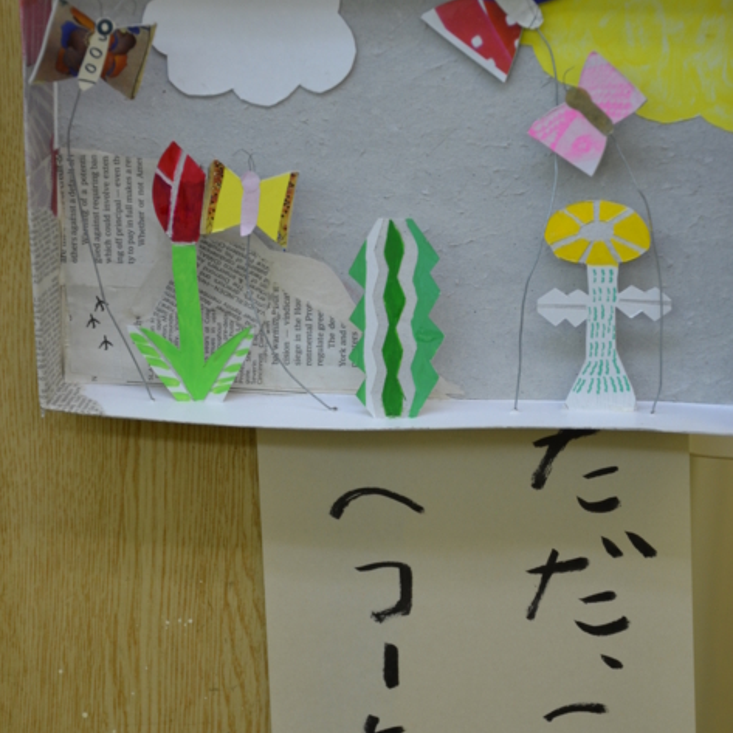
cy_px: 422
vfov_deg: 12.3
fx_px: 3402
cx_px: 361
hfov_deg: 12.3
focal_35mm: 142
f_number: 5.3
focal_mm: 66
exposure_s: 1/80
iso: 400
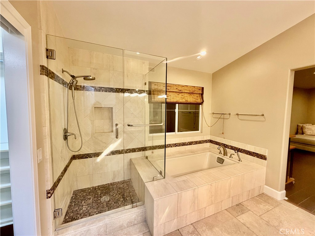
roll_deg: +0.3
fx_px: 127
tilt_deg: -5.0
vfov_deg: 85.7
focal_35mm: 14
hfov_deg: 102.1
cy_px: 118
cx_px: 158
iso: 200
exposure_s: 1/60
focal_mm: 2.22
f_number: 2.2
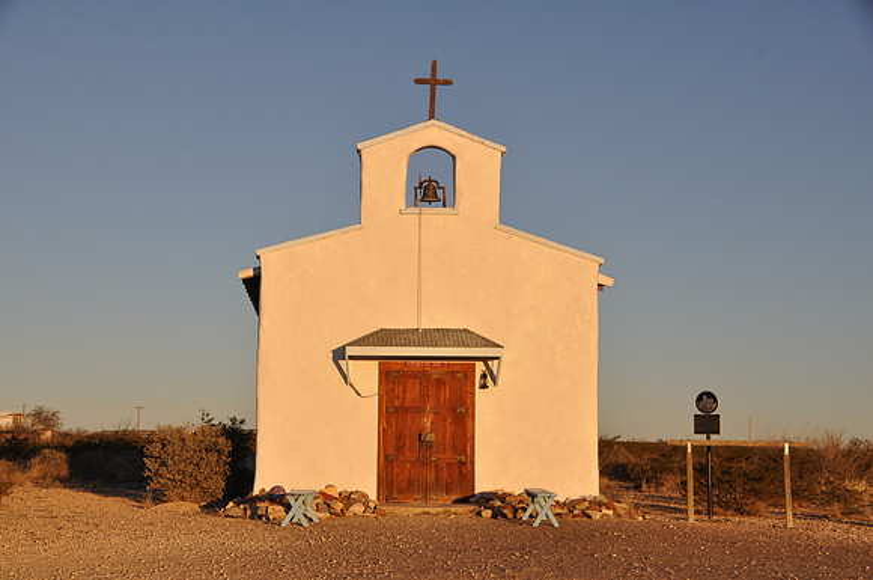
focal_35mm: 69
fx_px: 1671
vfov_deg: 19.7
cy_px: 290
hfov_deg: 29.3
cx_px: 436
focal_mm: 46
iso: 200
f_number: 11
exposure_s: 1/125
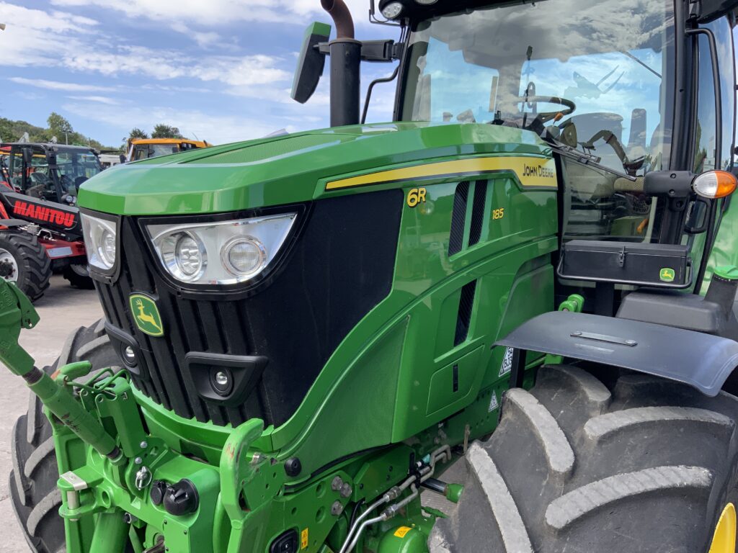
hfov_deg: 61.7
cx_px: 369
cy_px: 276
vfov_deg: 48.2
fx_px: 618
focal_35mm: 29
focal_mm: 3
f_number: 1.8
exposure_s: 1/635
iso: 16
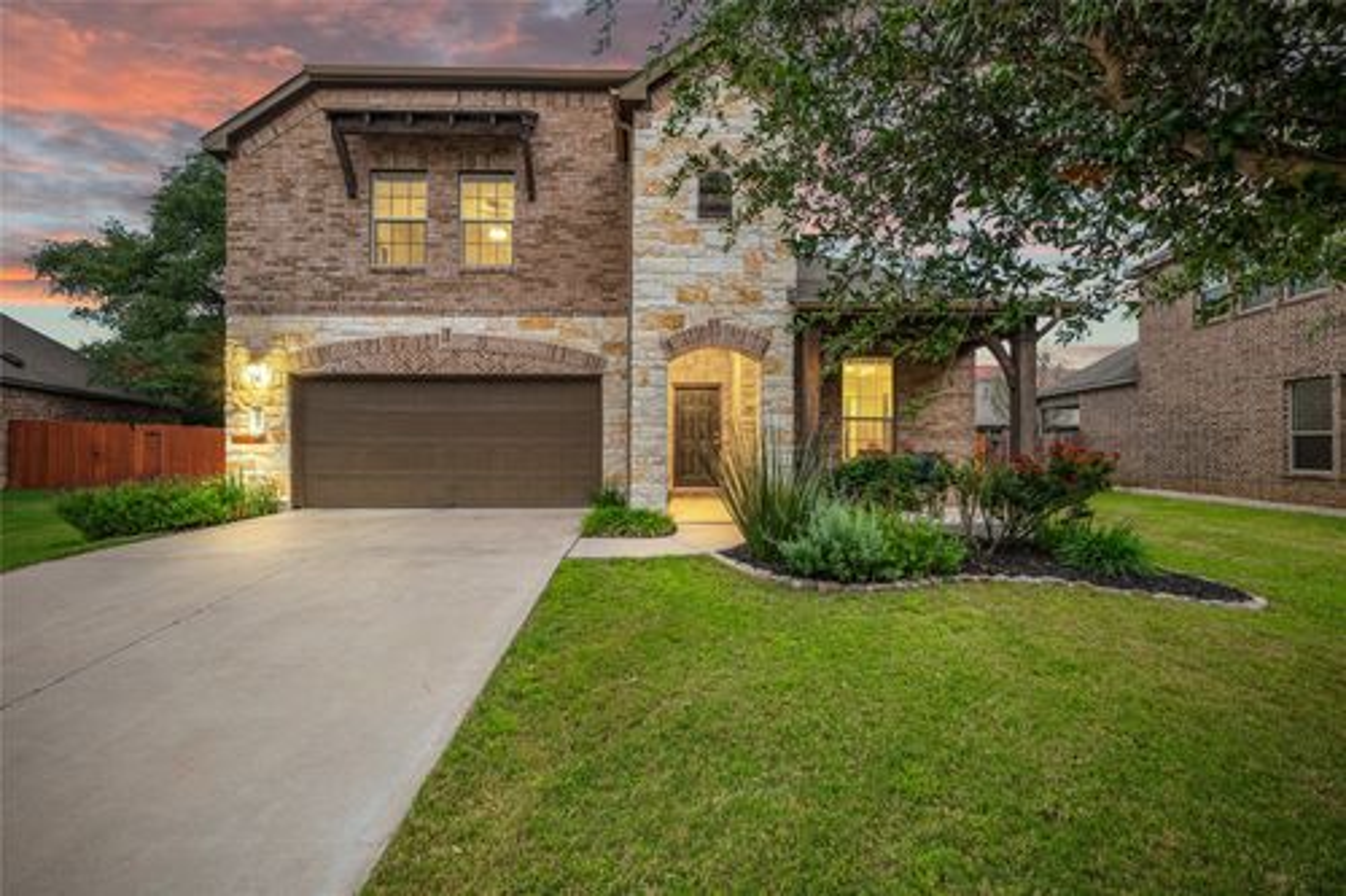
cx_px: 673
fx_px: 523
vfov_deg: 81.2
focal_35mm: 14
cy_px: 448
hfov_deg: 104.3
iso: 250
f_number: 8
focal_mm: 14
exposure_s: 1/160
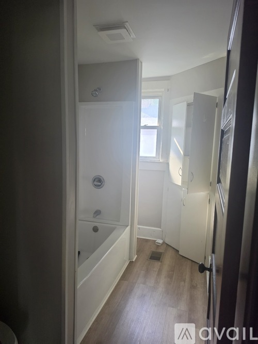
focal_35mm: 23
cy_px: 172
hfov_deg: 58.9
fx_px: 229
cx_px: 129
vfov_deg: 73.9
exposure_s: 1/120
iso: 400
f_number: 1.4
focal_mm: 6.5
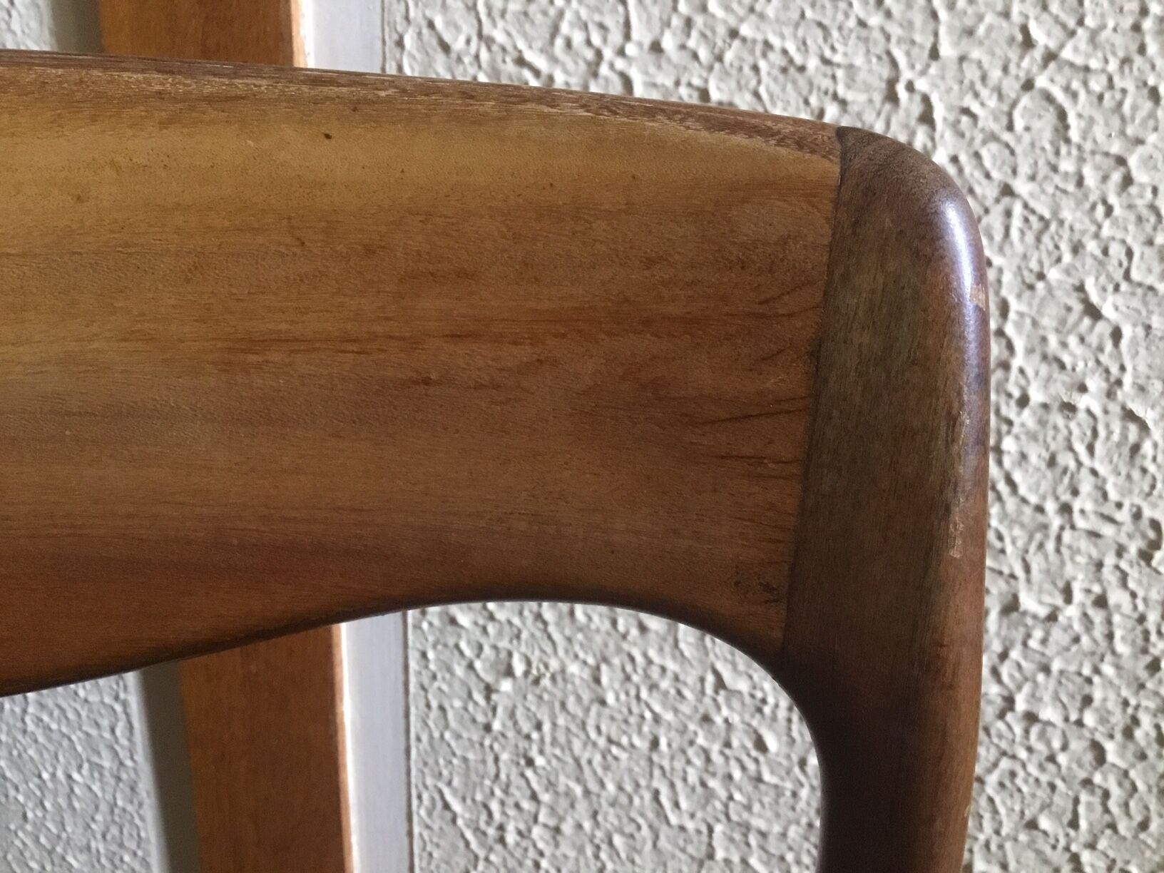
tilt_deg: -20.1
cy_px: 436
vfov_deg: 45.4
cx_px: 582
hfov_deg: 58.4
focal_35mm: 31
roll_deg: -0.7
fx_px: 1042
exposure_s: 1/20
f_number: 2.4
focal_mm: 3.3
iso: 200
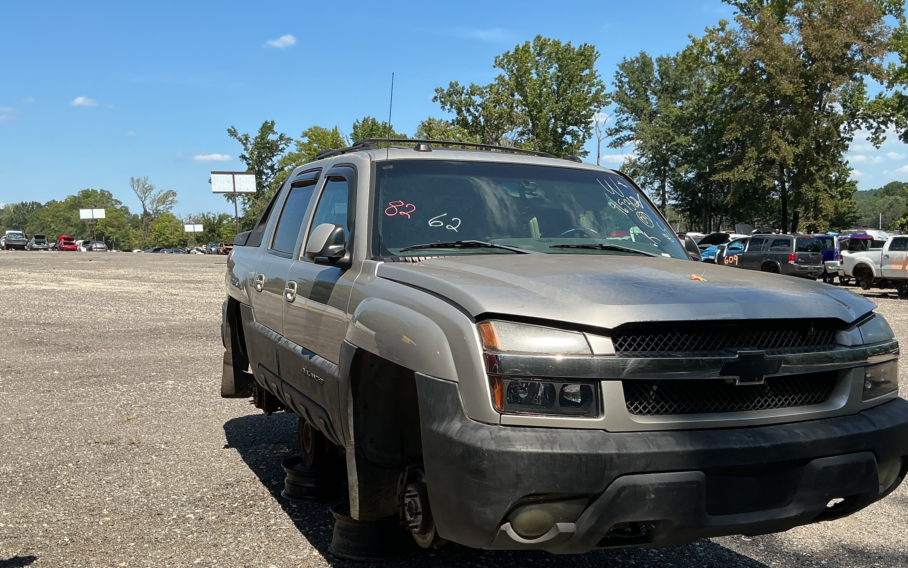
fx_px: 916
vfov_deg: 34.2
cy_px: 370
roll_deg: +2.1
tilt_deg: -5.9
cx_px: 501
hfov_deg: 52.6
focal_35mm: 37
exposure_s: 1/1221
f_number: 1.8
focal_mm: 3
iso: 25
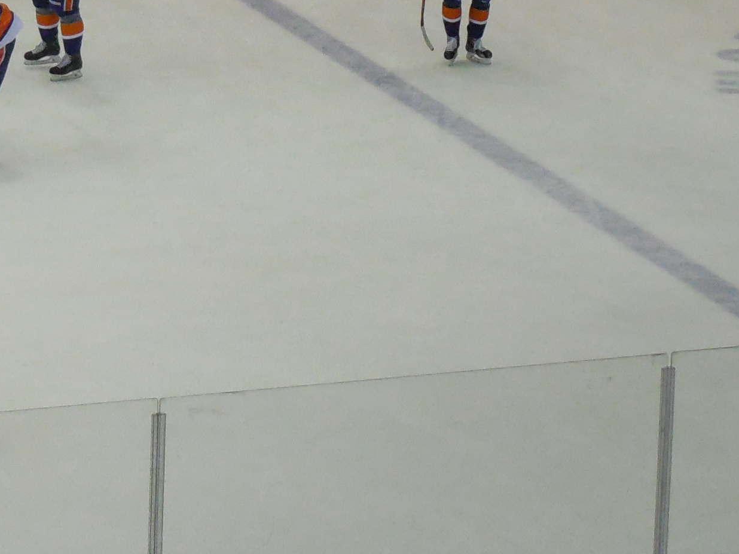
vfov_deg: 7.2
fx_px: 4398
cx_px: -4
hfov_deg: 9.5
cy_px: -48
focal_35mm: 206
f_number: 4.5
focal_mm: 14.1
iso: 800
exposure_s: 1/400
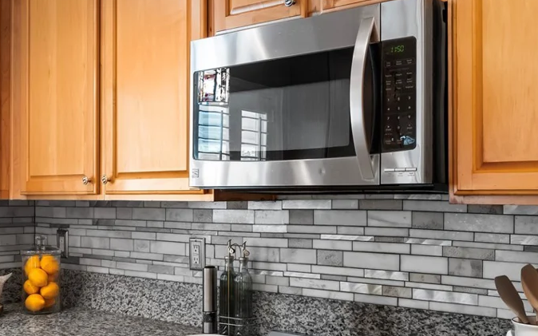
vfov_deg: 26.8
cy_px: 197
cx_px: 272
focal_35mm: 48
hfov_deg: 41.8
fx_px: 704
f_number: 8
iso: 400
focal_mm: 21
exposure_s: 1/3
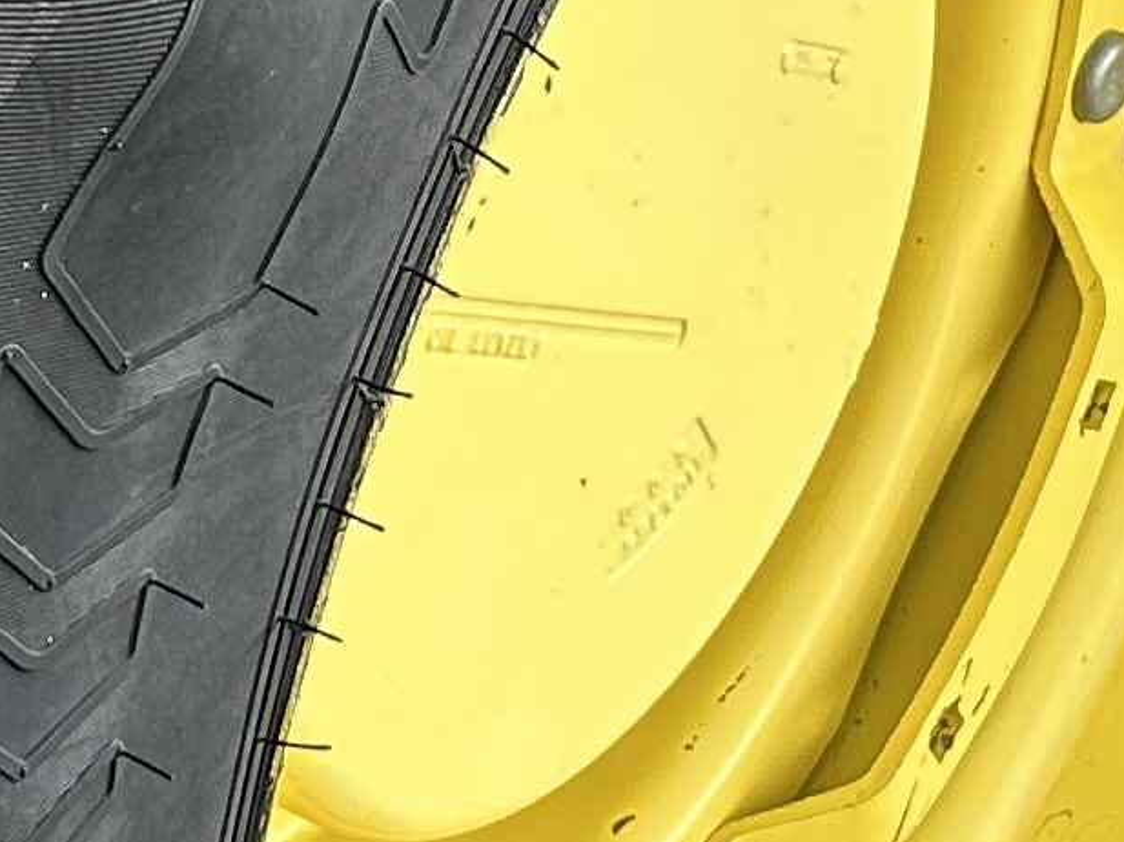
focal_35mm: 170
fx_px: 5517
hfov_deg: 11.6
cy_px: 140
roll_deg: -3.0
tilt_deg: -29.6
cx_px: 463
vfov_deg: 8.7
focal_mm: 5.7
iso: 40
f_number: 1.5
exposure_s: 1/121
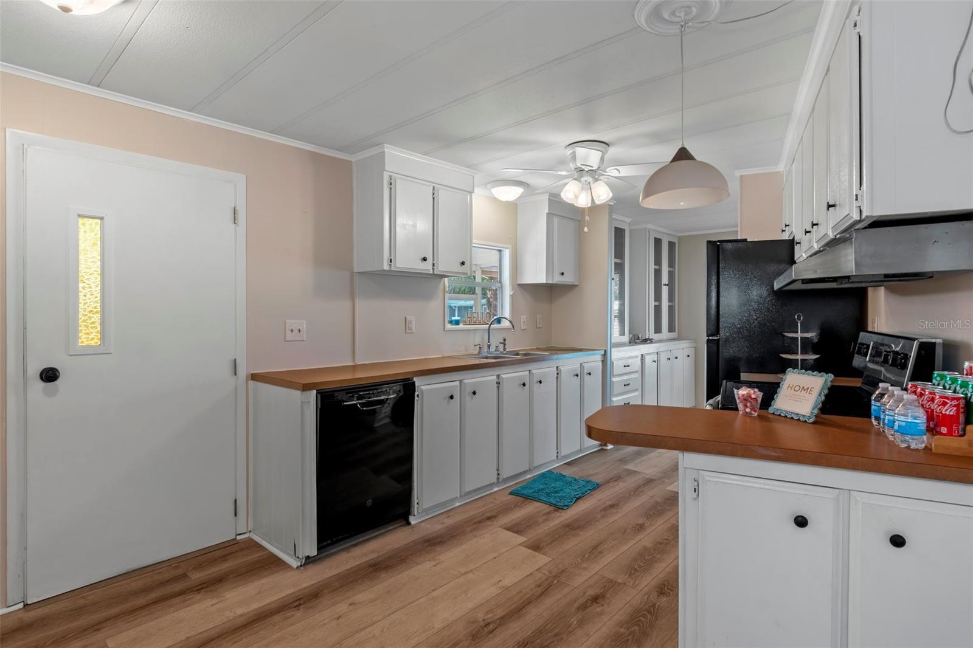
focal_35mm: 18
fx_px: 486
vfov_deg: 67.4
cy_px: 324
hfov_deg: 90.0
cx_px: 486
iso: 800
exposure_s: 1/4
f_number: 9.5
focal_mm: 12
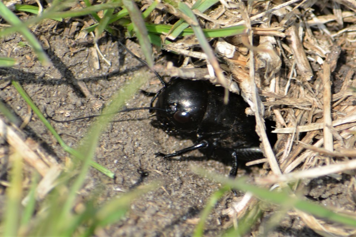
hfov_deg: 4.6
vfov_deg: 3.1
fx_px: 4450
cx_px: 178
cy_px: 118
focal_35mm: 450
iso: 100
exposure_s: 1/160
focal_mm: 300
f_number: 8
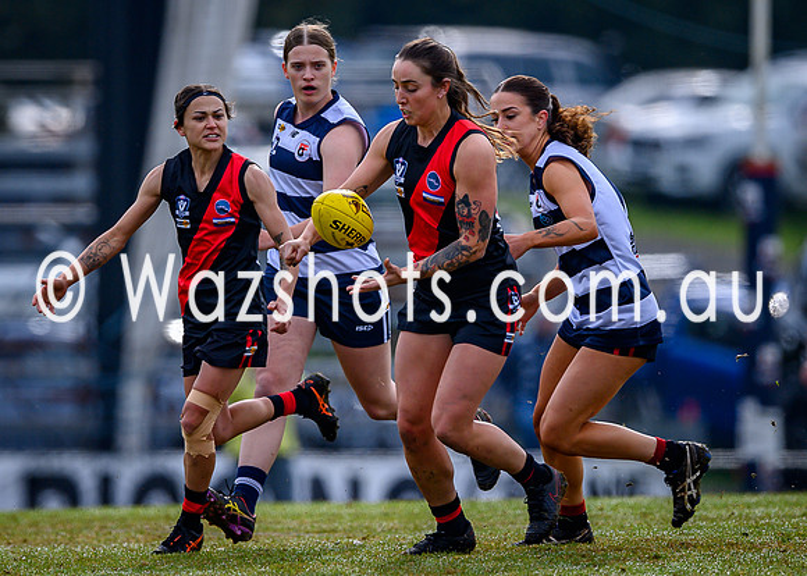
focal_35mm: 951
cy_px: 199
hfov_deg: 2.1
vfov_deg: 1.5
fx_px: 21799
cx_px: 351
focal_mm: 500
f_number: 4
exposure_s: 1/1600
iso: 320
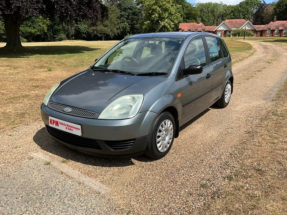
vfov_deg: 48.2
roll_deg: -1.3
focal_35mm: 29
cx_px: 144
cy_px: 108
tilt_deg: -13.9
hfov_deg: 61.7
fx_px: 240
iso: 25
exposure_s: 1/1984
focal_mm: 3
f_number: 1.8
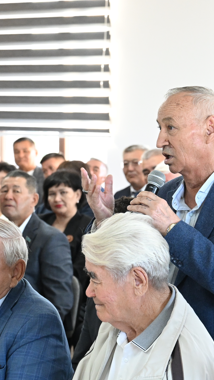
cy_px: 190
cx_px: 160
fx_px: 1574
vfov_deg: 13.8
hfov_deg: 7.8
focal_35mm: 156
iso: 4000
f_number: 5
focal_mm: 66
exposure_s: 1/250
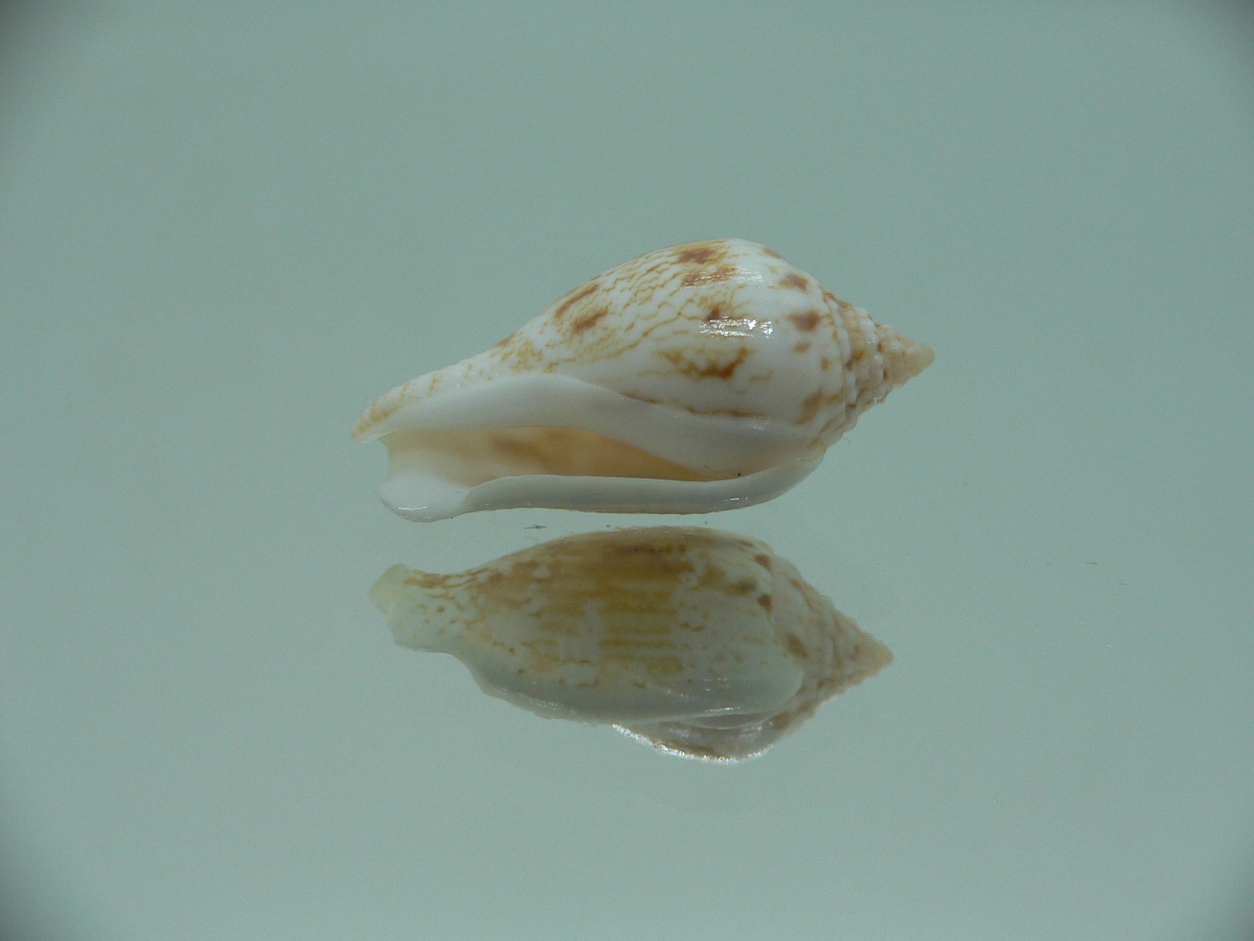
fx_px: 1268
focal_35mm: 35
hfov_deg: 52.6
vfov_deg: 40.7
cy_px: 470
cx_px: 627
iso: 80
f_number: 2.8
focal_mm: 4.6
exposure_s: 1/60
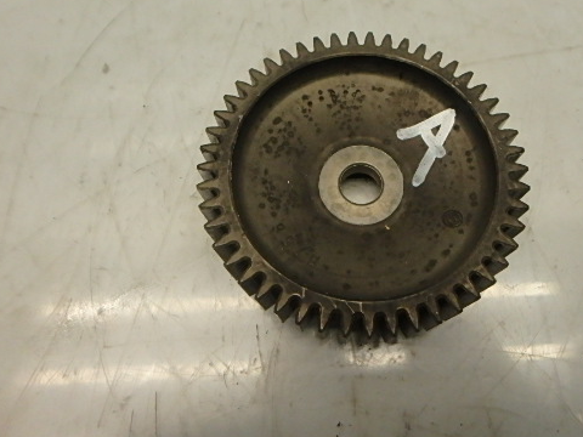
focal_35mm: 28
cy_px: 157
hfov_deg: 62.9
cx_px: 346
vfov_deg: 49.1
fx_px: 472
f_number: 3.5
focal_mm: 3.7
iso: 640
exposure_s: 1/250
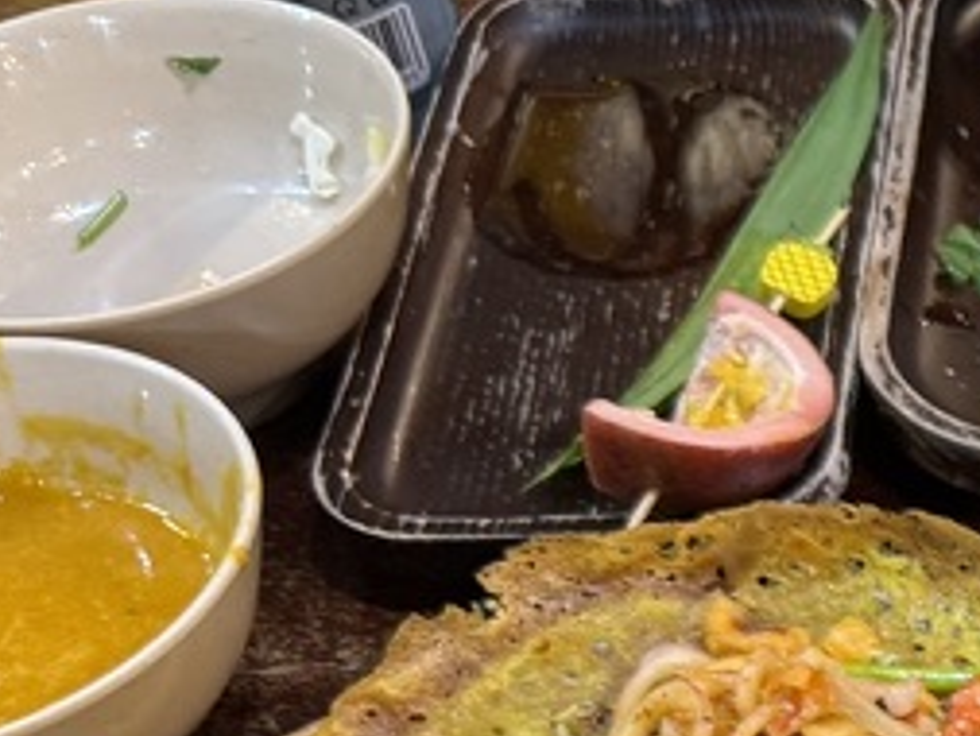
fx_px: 2747
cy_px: 1007
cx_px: 1720
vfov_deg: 14.5
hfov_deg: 17.0
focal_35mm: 97
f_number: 1.78
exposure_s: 1/50
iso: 250
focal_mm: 6.76
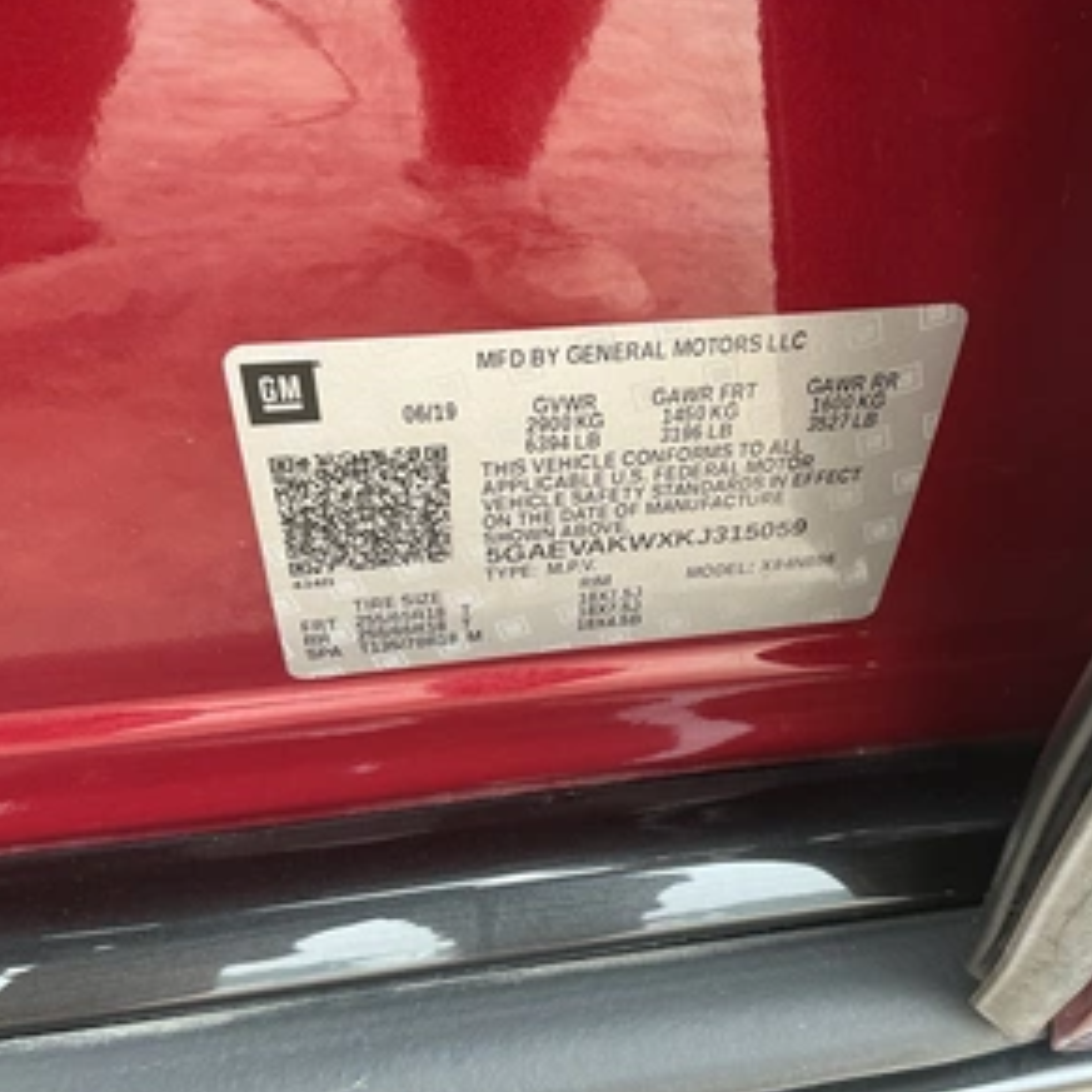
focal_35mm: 34
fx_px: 1213
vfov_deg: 48.4
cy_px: 540
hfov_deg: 48.2
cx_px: 642
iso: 50
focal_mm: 3
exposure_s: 1/122
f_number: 1.8
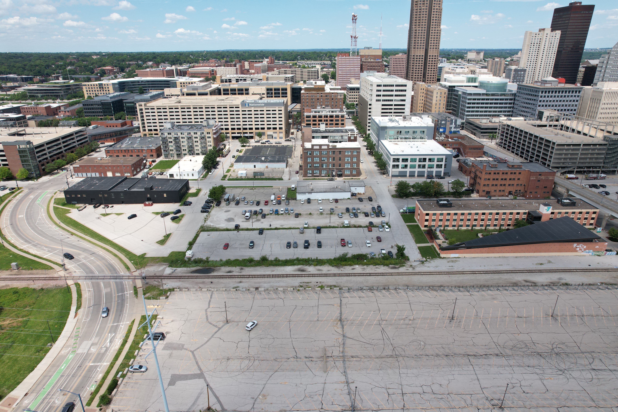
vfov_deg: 57.2
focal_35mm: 22
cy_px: 206
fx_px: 378
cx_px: 309
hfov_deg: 78.6
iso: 100
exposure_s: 1/500
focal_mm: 8.38
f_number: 2.8
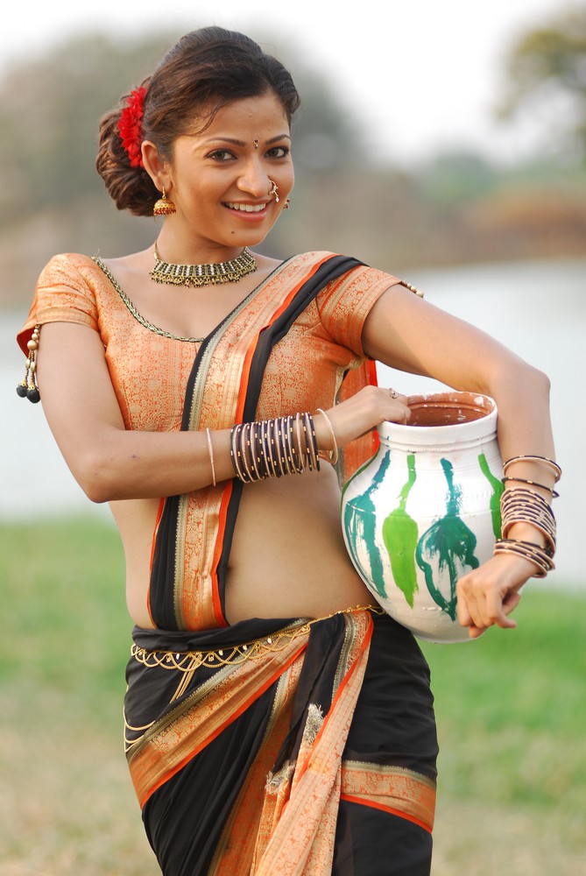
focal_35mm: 180
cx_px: 293
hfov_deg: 7.6
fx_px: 4384
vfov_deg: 11.4
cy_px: 438
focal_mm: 120
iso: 200
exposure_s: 1/200
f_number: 2.8
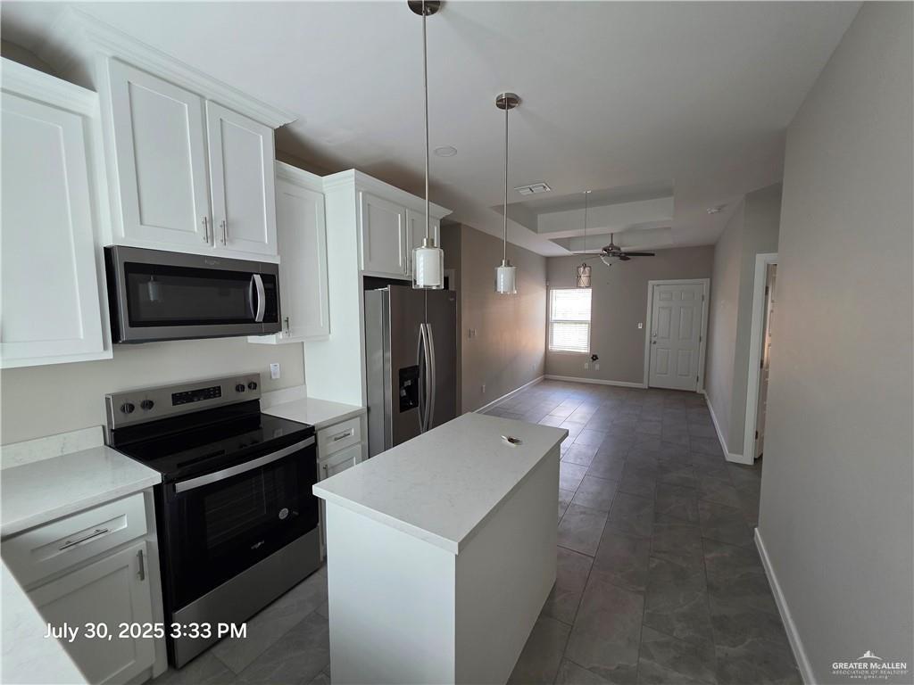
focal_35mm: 13
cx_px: 457
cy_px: 342
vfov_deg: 89.9
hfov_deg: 106.2
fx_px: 343
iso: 200
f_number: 1.9
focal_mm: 2.2
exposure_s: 1/120
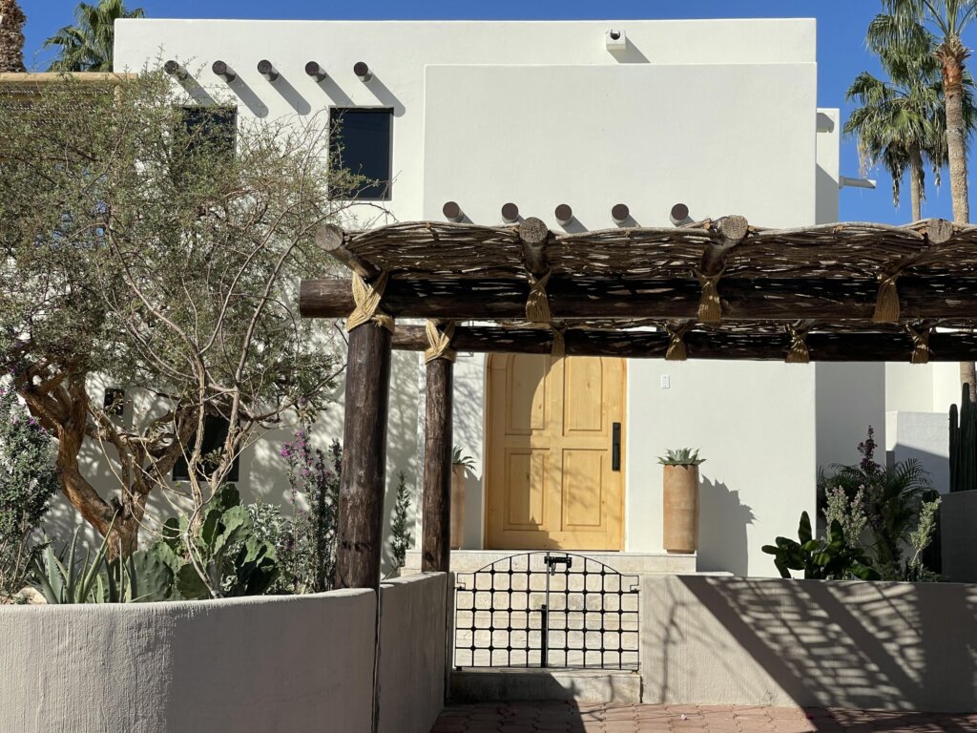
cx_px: 488
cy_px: 366
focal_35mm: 64
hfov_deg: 30.3
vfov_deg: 22.9
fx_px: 1806
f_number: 2.2
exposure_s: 1/2370
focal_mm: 7.5
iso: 20
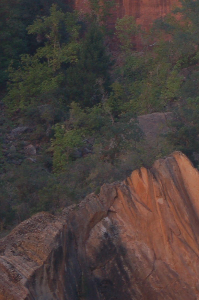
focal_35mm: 329
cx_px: 196
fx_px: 2734
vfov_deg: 6.2
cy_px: -98
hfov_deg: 4.2
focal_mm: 80
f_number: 5.6
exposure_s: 1/60
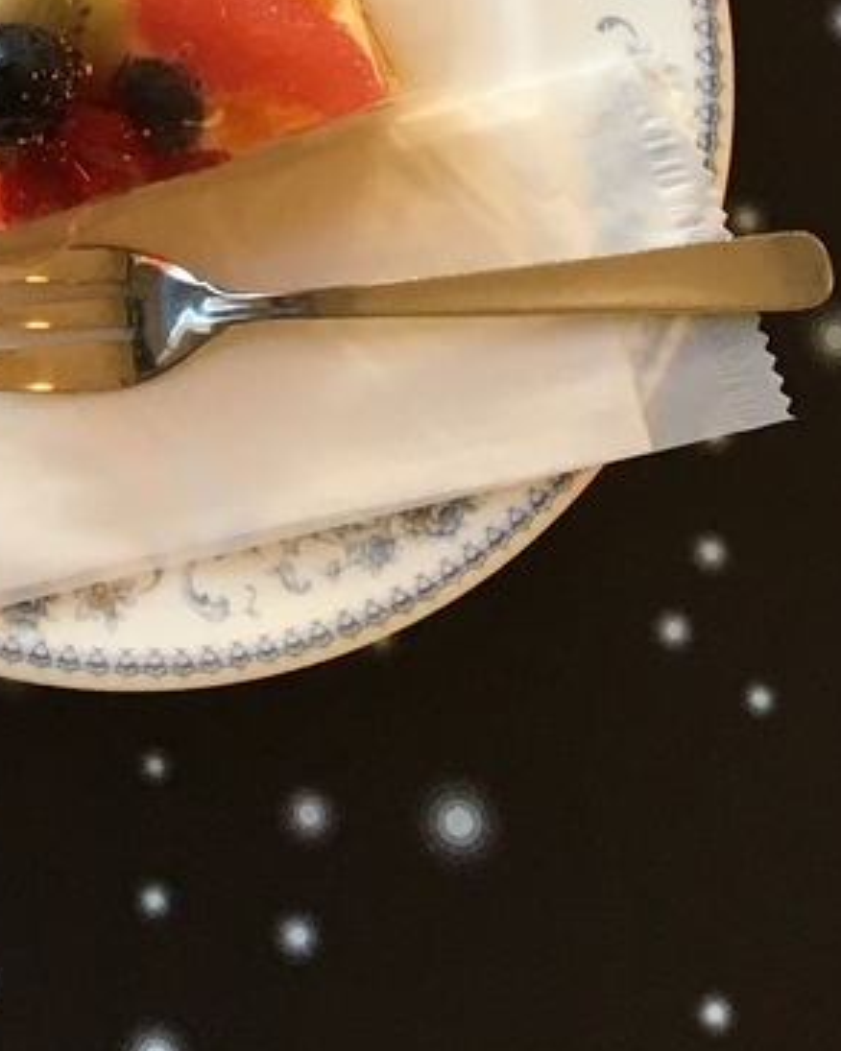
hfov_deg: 15.3
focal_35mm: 93
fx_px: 2894
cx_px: -406
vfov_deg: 18.9
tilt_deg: -81.6
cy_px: -369
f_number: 2.2
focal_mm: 4.15
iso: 40
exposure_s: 1/30
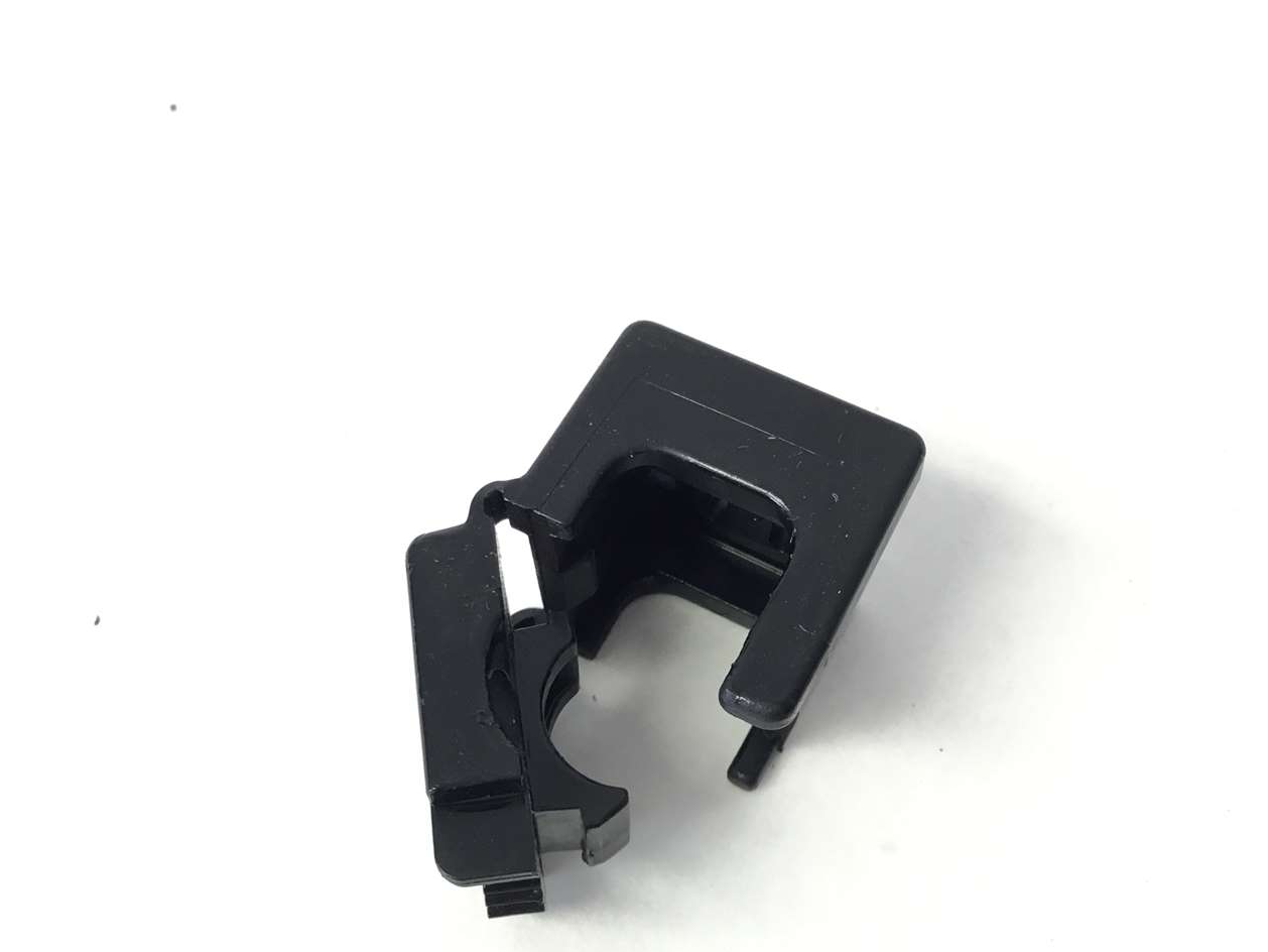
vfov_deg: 34.9
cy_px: 600
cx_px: 635
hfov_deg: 45.8
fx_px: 1502
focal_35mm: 41
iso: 40
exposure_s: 1/33
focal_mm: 3.3
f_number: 2.4
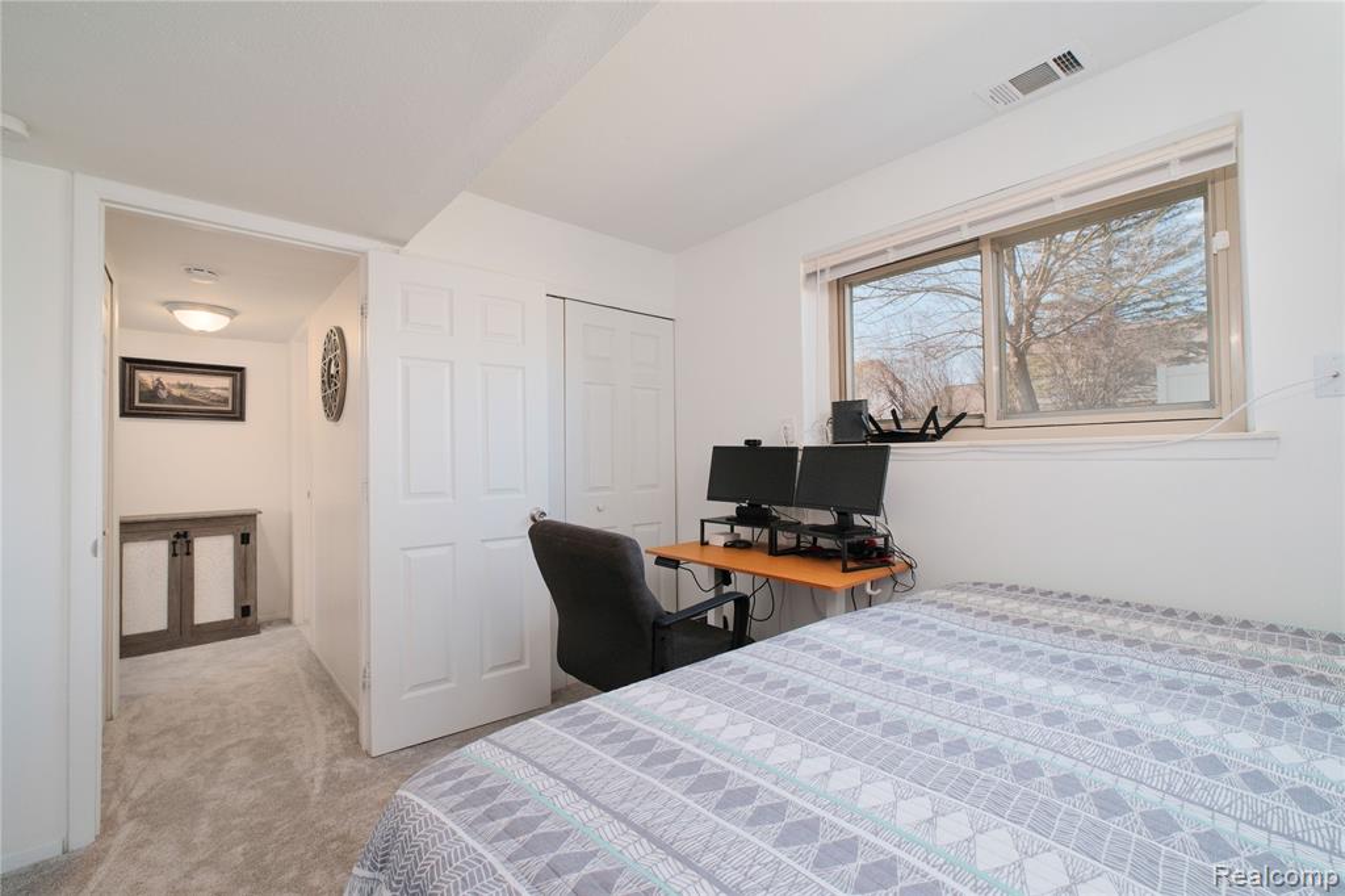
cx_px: 672
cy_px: 448
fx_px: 560
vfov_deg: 77.3
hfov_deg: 100.4
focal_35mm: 15
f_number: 7.1
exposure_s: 1/125
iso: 500
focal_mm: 10
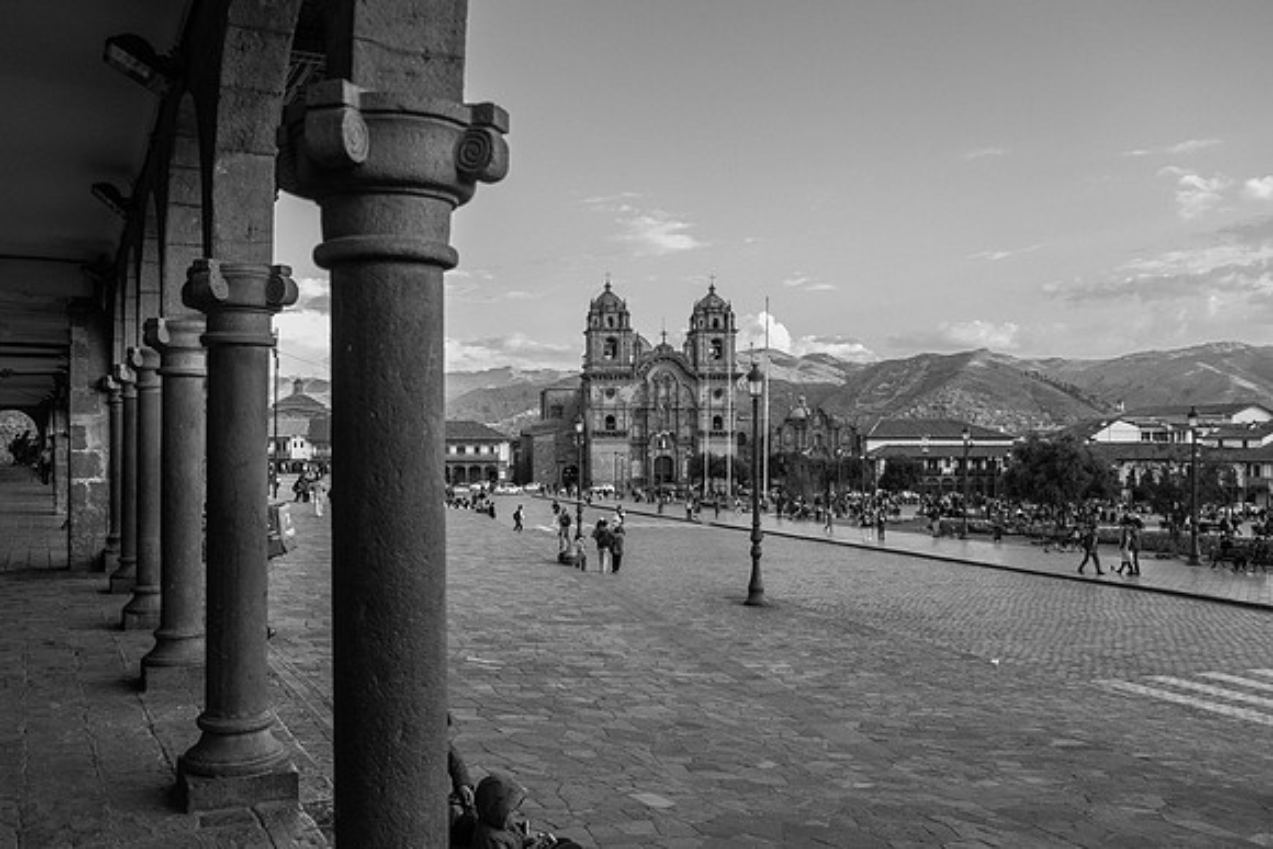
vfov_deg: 45.3
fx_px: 1017
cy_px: 424
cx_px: 595
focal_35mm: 29
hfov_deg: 64.0
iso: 320
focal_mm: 18
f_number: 2.8
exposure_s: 1/400
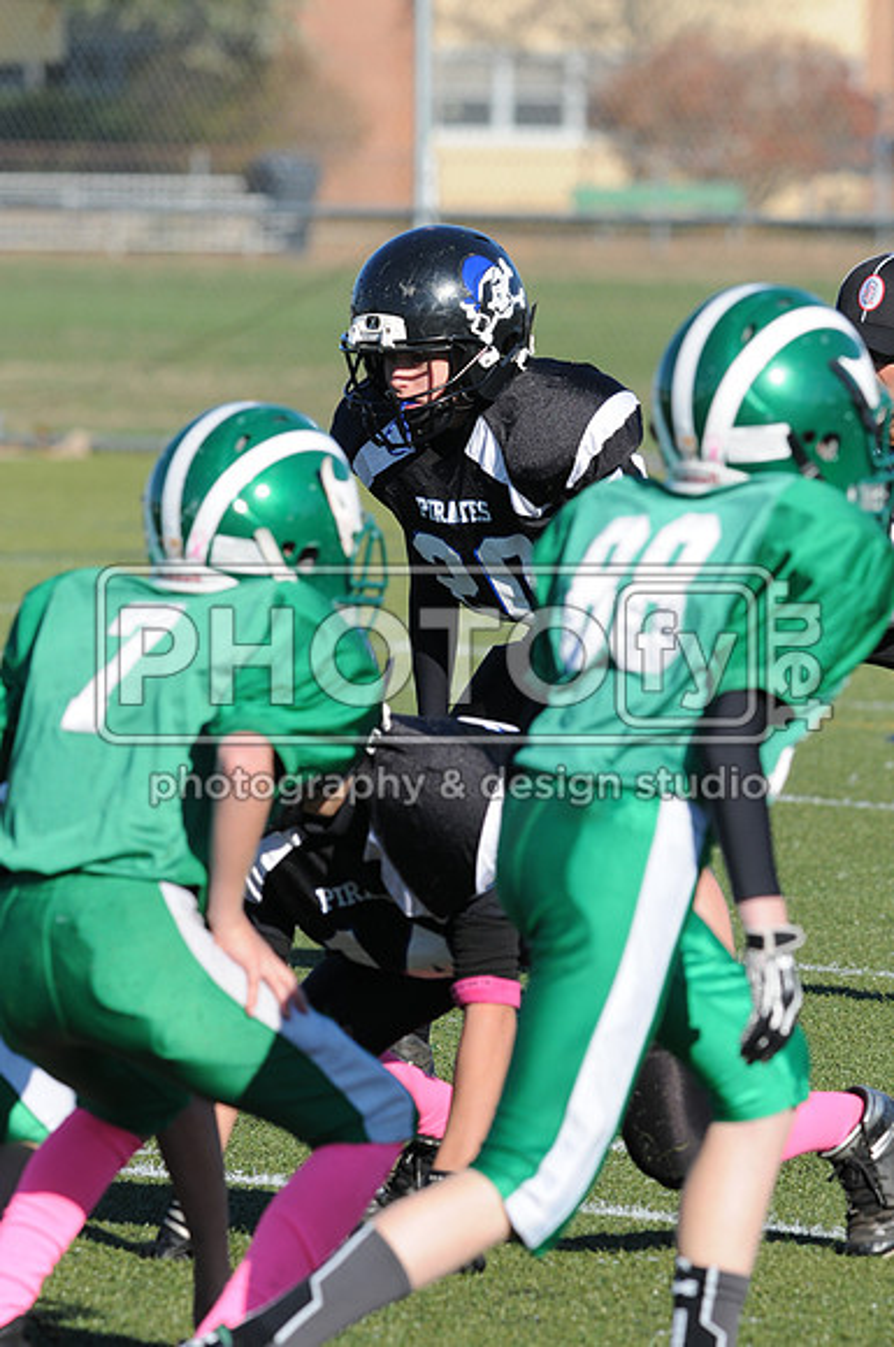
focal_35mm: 450
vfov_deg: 4.6
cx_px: 447
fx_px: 16811
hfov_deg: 3.0
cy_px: 674
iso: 200
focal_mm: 300
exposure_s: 1/500
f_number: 7.1
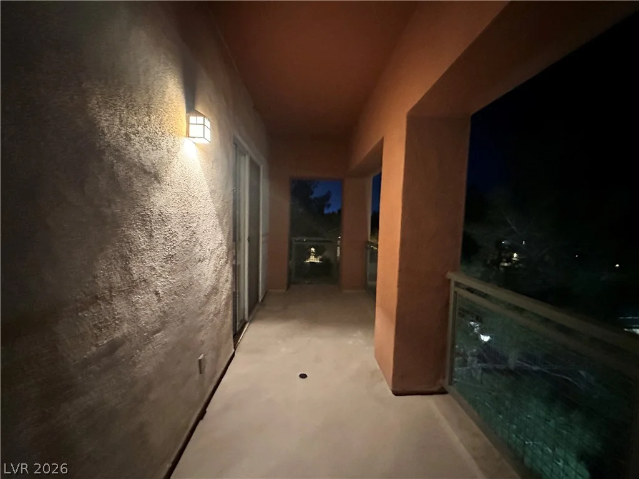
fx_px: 258
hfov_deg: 102.1
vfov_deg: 85.7
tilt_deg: -4.6
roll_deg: -2.4
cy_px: 240
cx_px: 320
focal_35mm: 14
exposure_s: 1/30
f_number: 2.2
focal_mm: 2.22
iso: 2000
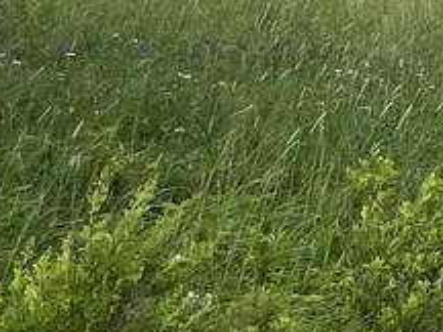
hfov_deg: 10.6
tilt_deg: +3.3
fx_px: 1971
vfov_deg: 9.4
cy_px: -131
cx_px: 1122
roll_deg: -2.7
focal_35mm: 154
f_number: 1.6
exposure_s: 1/2899
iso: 50
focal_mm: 5.1
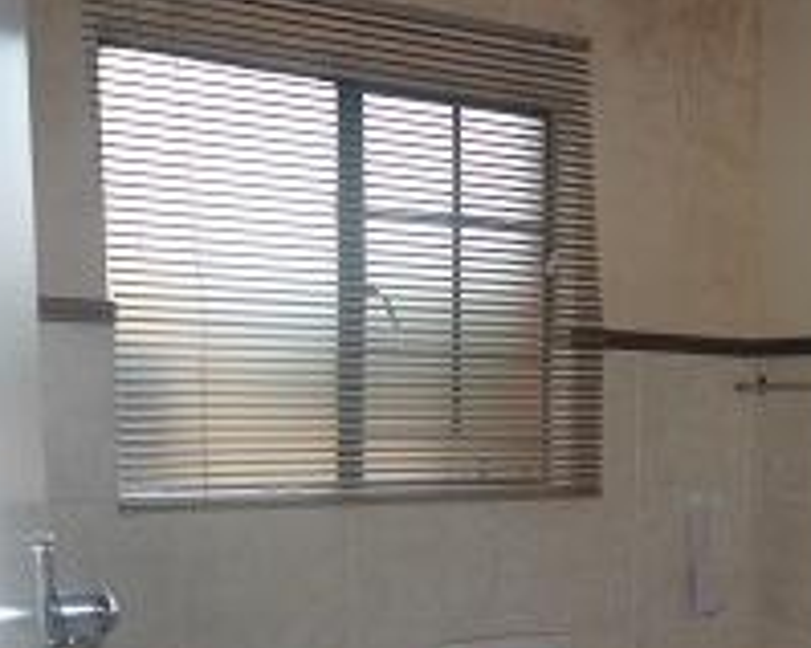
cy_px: 603
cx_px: 766
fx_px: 1224
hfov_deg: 34.2
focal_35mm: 51
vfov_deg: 28.3
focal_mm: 4.7
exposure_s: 1/30
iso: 100
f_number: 2.8
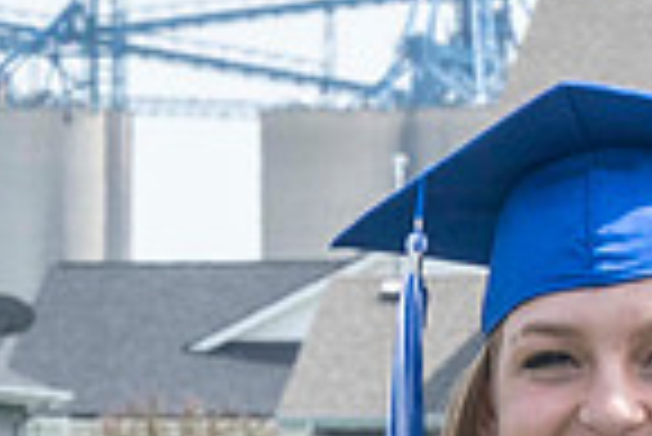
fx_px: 11893
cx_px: -189
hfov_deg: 3.1
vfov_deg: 2.1
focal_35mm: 656
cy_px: 719
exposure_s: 1/250
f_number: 13
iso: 200
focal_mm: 70
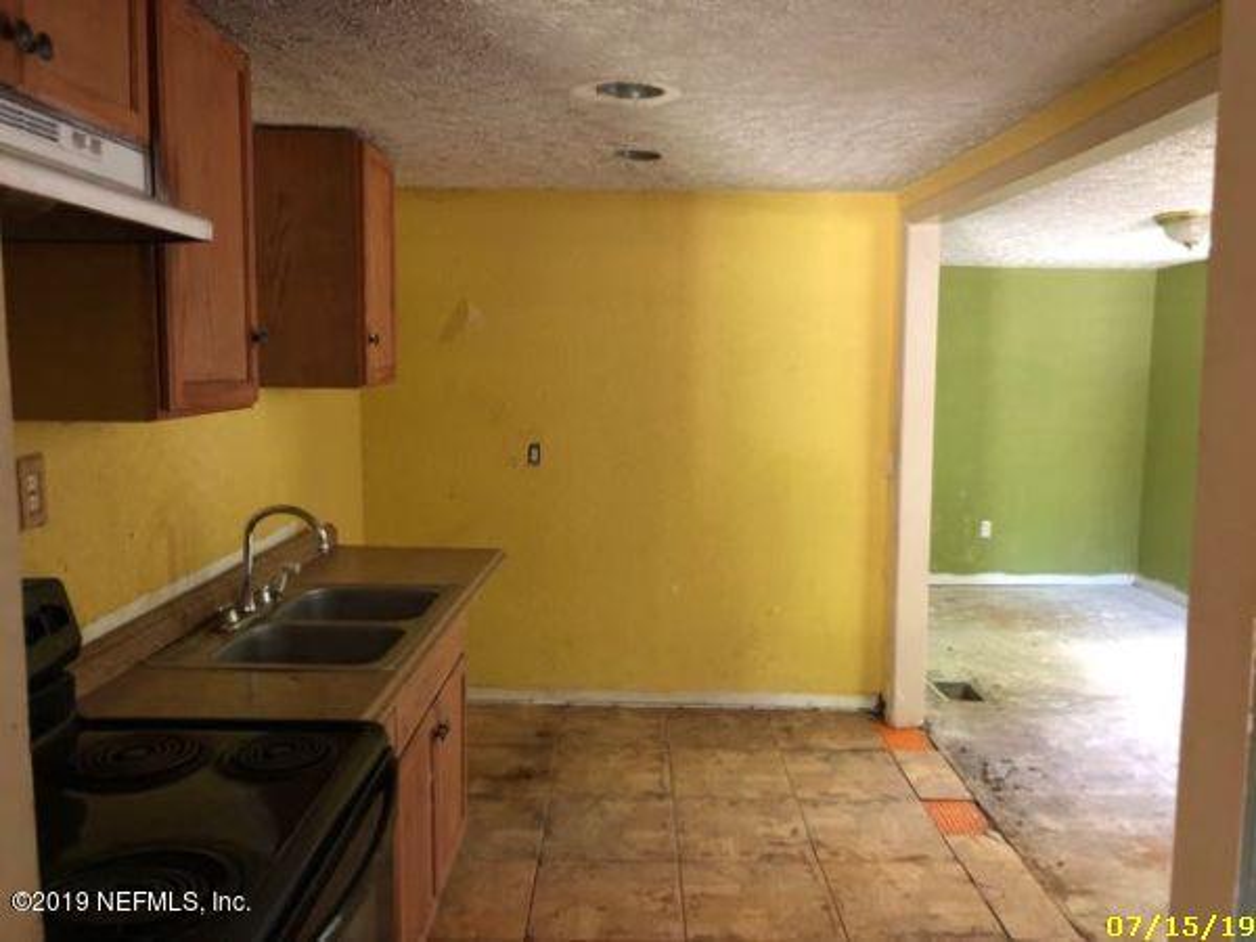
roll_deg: -0.6
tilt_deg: -6.7
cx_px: 628
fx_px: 1016
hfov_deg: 63.4
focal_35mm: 28
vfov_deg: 49.7
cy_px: 471
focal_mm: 3.99
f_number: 1.8
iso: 80
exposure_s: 1/5
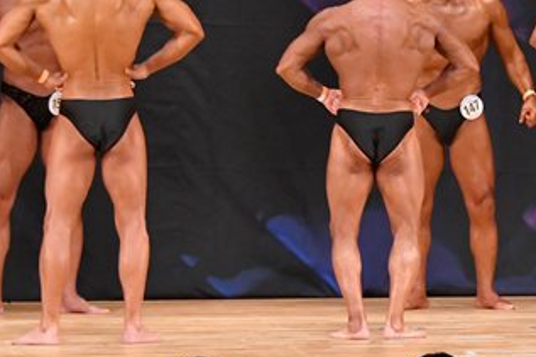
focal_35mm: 411
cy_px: 85
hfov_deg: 5.0
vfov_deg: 3.3
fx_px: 6116
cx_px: 518
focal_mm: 112
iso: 5600
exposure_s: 1/400
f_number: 5.6
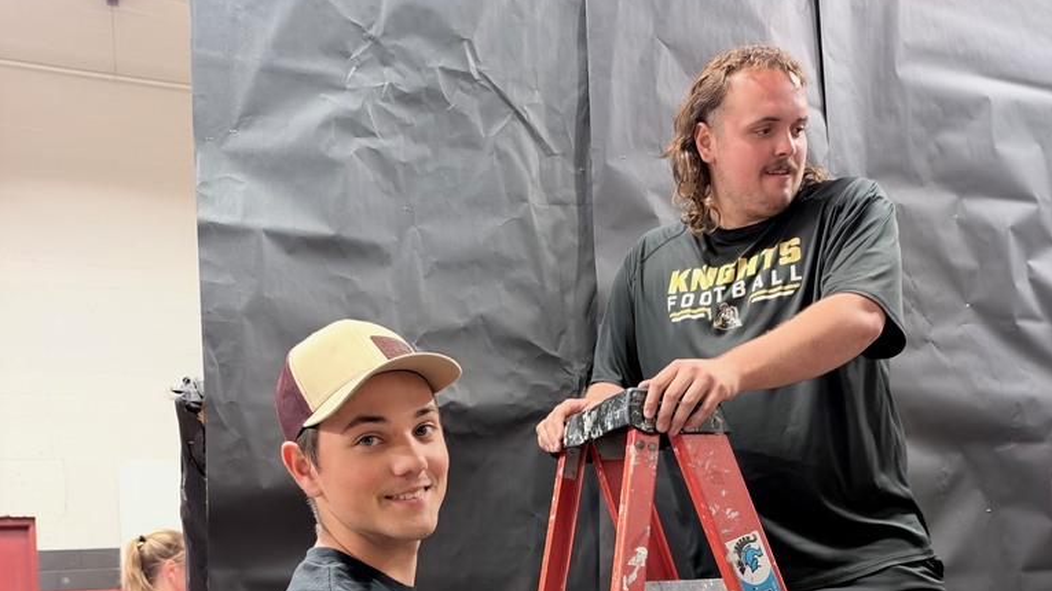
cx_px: 527
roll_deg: +3.0
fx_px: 976
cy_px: 555
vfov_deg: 31.7
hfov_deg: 56.6
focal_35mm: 35
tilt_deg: +1.1
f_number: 1.48
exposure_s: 1/60
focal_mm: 6.93
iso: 500
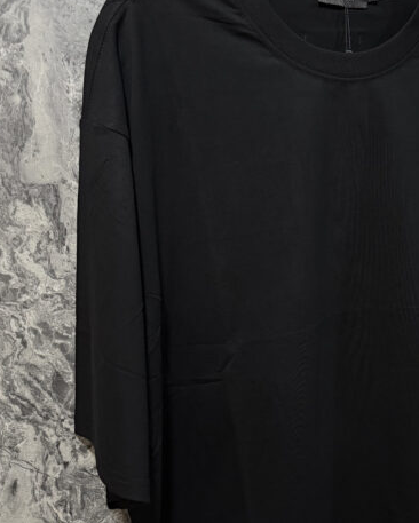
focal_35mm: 41
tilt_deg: -16.8
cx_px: 329
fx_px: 635
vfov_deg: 44.5
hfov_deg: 35.5
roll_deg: -0.1
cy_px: 317
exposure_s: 1/60
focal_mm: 6.76
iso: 800
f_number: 1.78
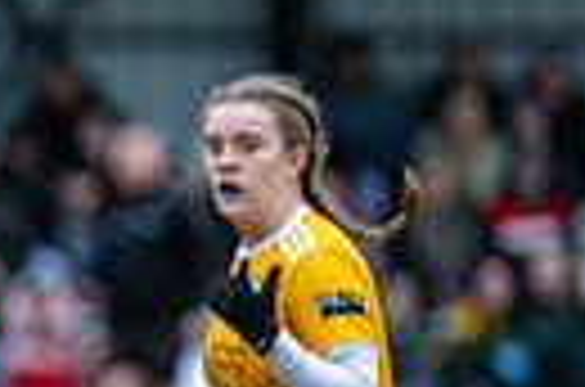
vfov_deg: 1.0
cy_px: 412
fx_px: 21771
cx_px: -558
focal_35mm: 1343
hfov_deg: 1.5
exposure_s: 1/1000
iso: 1400
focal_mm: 300
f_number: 2.8
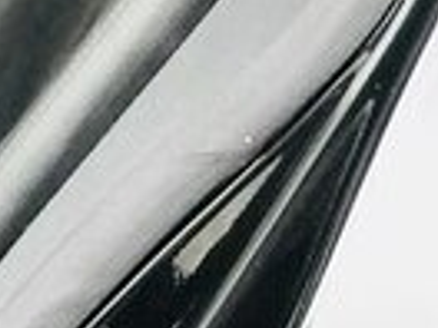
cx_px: -577
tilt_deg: -20.3
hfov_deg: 6.6
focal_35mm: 286
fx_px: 3619
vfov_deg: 5.2
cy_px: 68
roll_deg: +1.8
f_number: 2.8
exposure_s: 1/94
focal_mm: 6.6
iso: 500
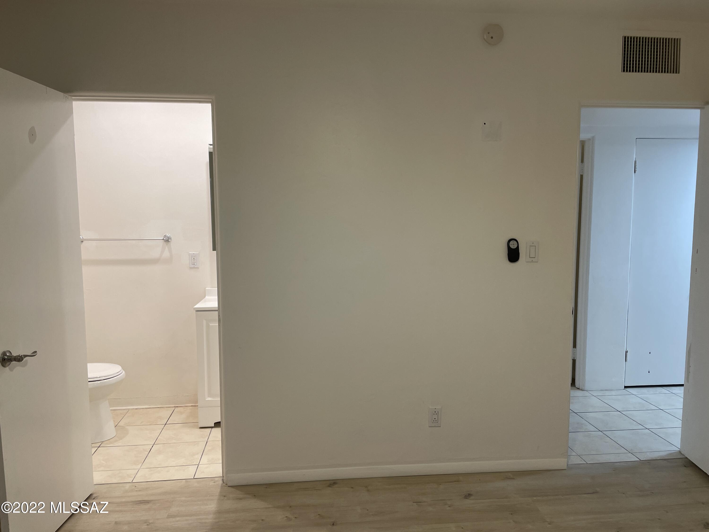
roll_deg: +1.3
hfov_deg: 67.3
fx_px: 533
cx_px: 354
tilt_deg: -5.6
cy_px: 266
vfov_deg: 53.1
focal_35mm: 26
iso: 64
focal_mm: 4.2
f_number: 1.6
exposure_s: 1/60
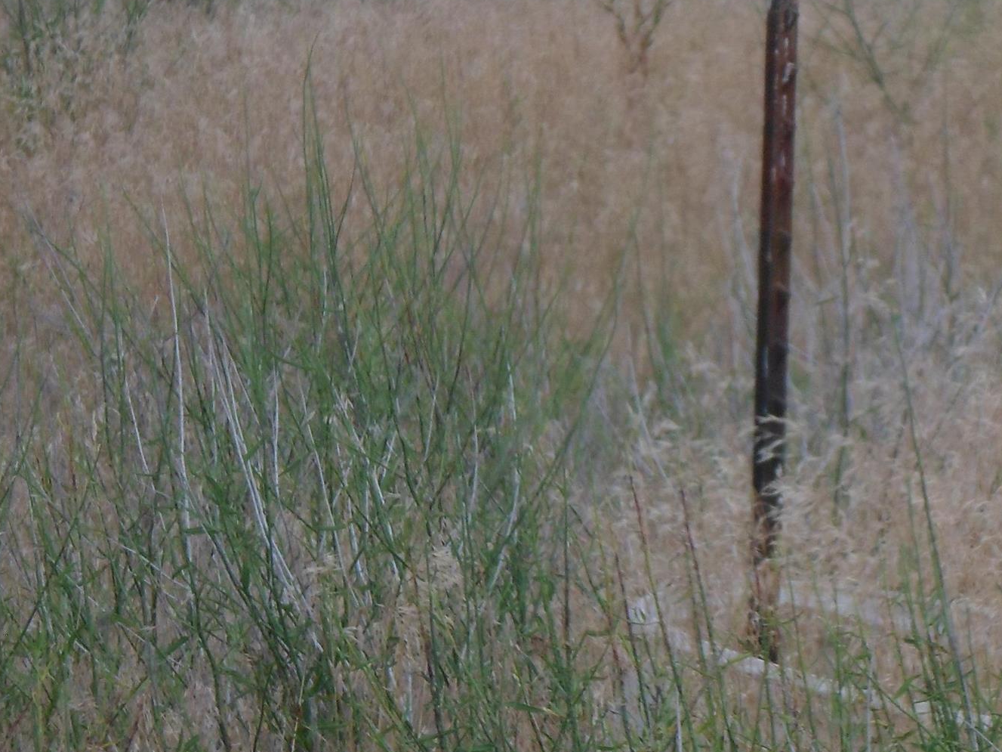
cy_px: 328
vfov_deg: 4.0
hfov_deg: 5.3
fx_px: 10854
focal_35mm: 375
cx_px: 770
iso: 80
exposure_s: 1/500
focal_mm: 28.7
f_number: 5.5
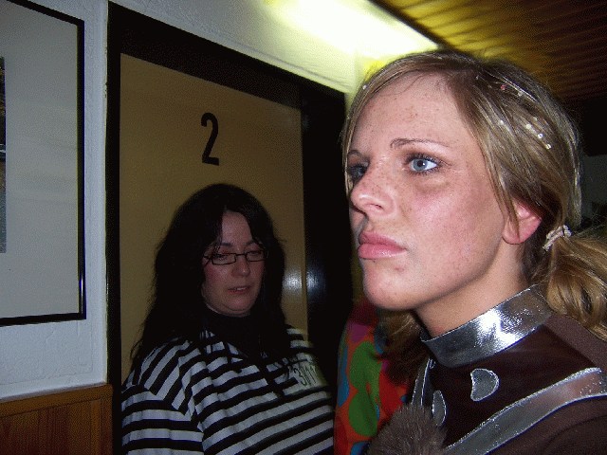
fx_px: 579
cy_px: 228
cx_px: 304
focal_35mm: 33
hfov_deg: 55.4
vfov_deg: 42.9
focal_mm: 5.5
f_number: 2.8
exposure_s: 1/60
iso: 80
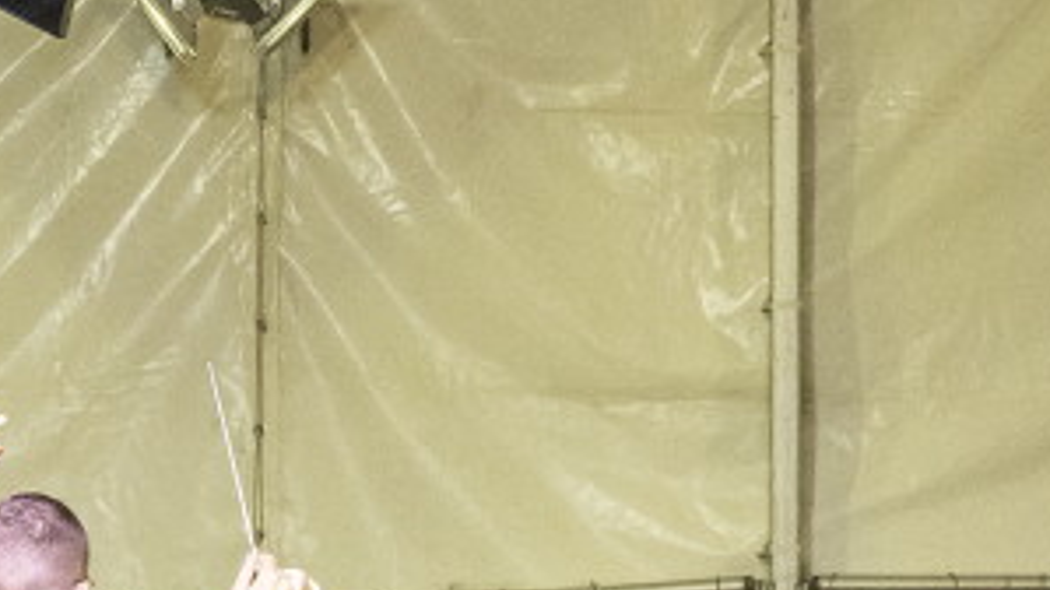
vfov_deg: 4.7
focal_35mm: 256
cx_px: 313
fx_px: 7126
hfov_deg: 8.4
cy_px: 727
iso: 2500
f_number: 8
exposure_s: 1/200
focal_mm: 38
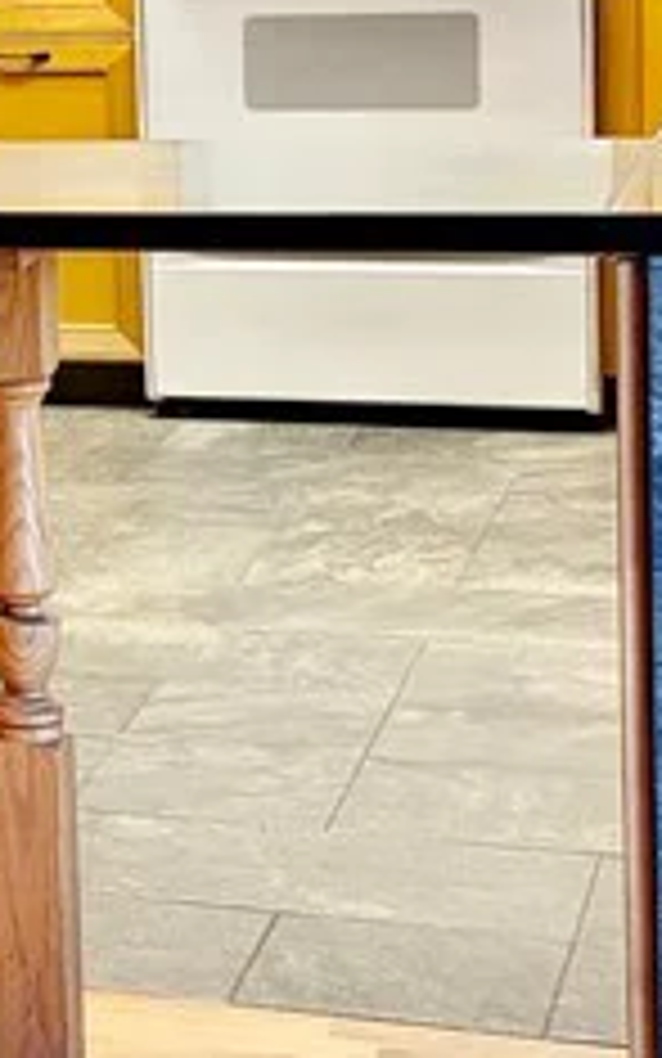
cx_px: -934
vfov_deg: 17.2
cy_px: 155
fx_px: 3462
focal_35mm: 120
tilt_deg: -6.2
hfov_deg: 9.7
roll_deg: +3.1
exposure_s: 1/60
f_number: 1.6
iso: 160
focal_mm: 5.96
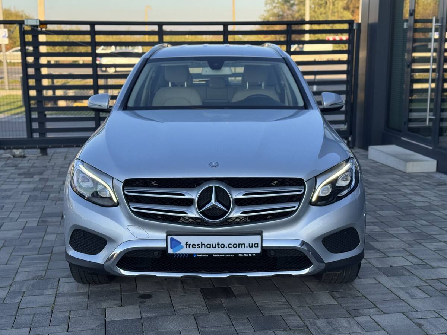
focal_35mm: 48
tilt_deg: -11.4
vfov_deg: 30.3
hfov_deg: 39.7
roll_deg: +0.9
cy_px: 168
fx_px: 620
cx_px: 224
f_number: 1.78
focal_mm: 6.76
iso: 64
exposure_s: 1/1011
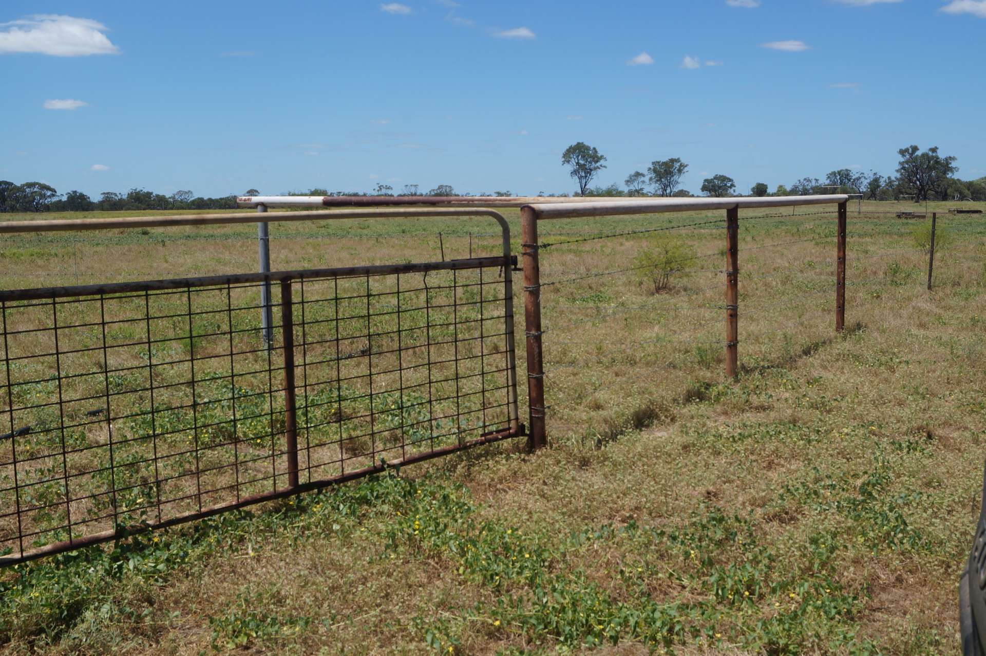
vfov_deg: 36.8
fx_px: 985
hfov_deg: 53.2
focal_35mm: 36
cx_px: 493
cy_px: 328
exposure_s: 1/200
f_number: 13
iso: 100
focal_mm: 24
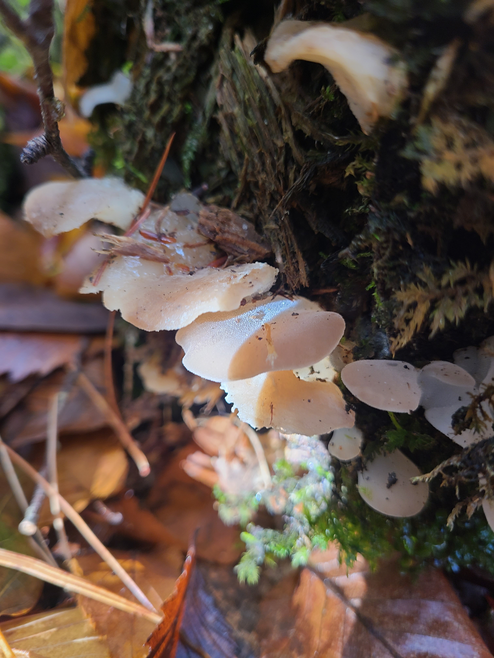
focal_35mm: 26
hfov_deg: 53.1
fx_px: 495
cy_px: 329
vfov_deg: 67.3
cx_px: 247
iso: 50
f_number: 1.8
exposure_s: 1/60
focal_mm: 5.4
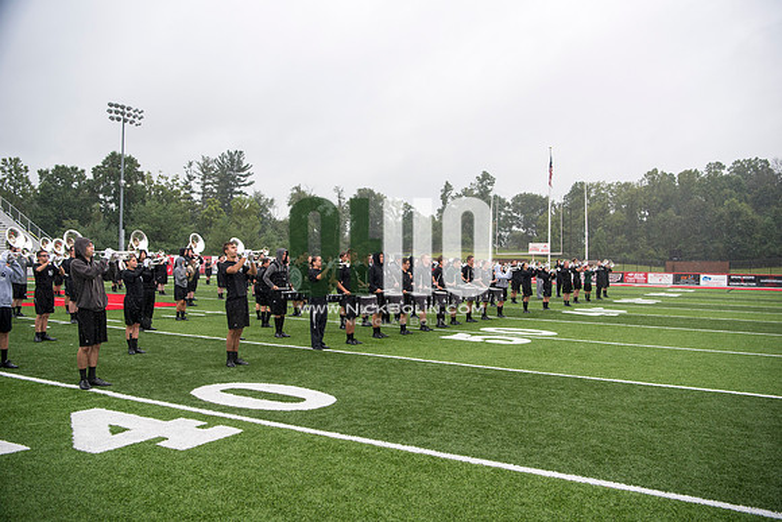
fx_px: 695
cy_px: 261
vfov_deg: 41.1
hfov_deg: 58.7
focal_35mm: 32
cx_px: 391
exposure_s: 1/800
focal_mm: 32
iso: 400
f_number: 4
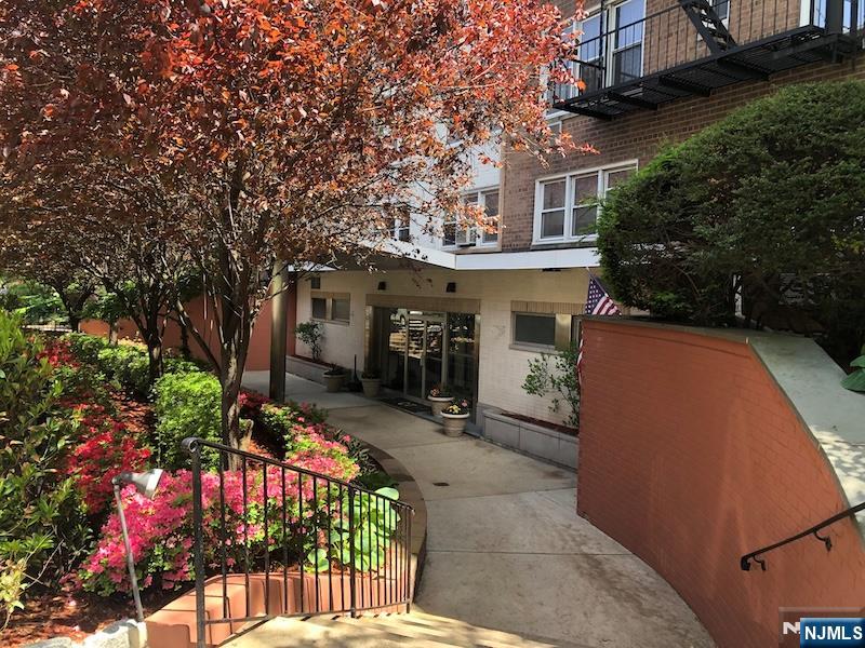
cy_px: 324
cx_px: 432
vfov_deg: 49.7
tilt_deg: -1.7
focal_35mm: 28
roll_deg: -1.7
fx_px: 700
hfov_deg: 63.4
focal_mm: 3.99
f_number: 1.8
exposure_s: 1/127
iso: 20
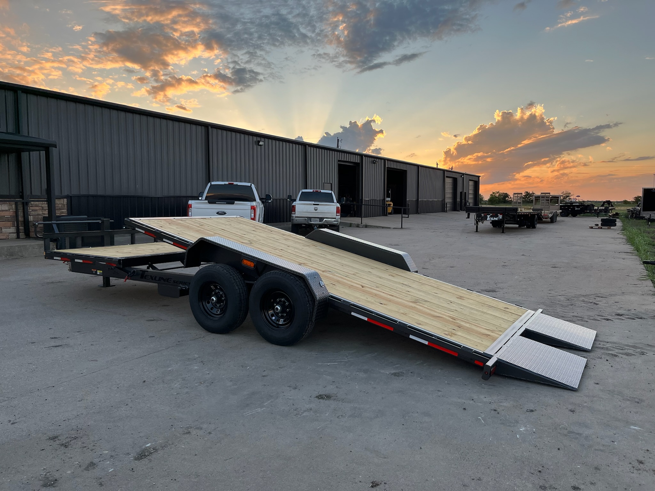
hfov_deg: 67.3
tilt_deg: -4.9
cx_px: 328
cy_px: 246
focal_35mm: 26
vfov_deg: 53.1
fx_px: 492
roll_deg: +0.9
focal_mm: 5.1
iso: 50
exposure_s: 1/421
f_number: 1.6
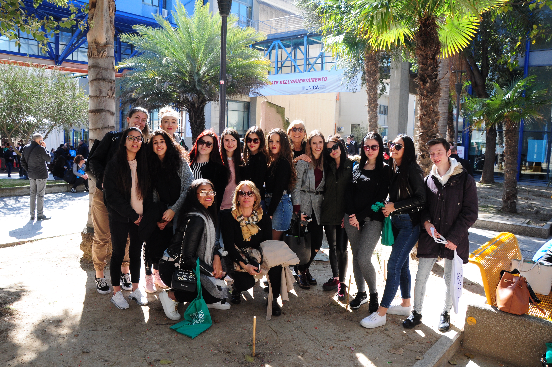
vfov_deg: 47.8
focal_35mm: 27
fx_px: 413
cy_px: 184
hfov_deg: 67.4
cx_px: 276
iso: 640
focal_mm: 18
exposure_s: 1/250
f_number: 8
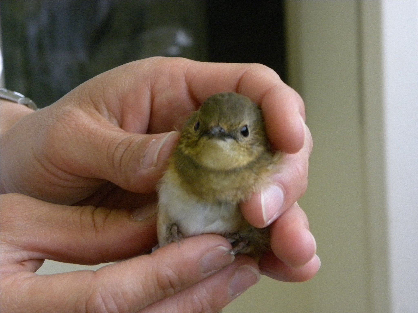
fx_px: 1268
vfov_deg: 14.1
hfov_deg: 18.7
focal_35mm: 105
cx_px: 209
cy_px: 156
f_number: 4
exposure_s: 1/167
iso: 400
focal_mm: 18.8
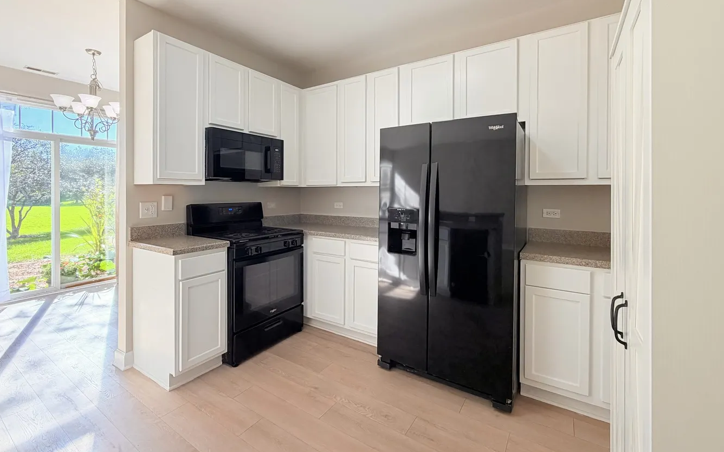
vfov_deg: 70.9
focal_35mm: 16
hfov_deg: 97.8
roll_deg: -0.2
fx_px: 316
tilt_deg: +0.1
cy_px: 193
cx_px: 356
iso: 64
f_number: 2.2
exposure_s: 1/120
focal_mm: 2.22
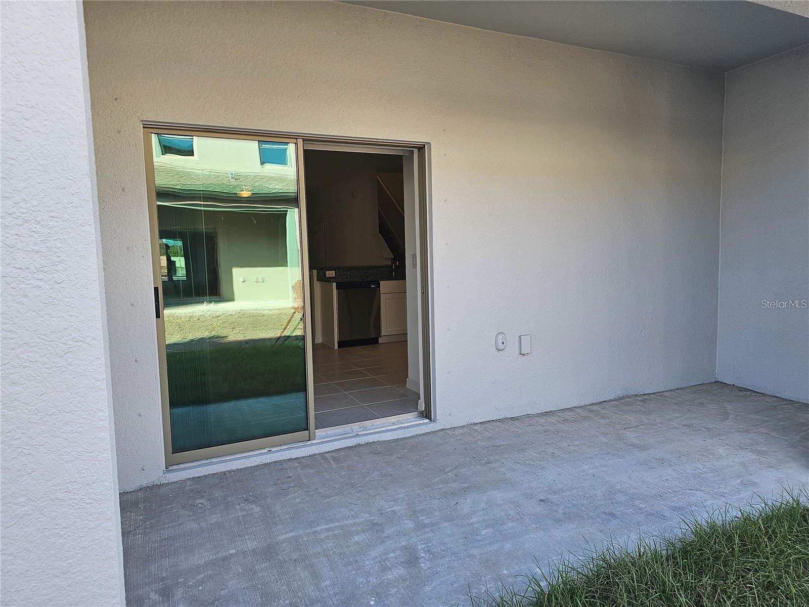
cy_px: 304
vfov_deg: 58.9
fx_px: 538
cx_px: 404
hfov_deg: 73.9
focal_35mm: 23
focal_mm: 6.3
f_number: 1.7
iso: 50
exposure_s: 1/359
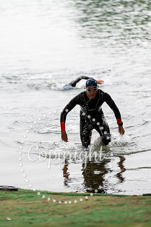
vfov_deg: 12.1
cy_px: 114
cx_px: 76
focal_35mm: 170
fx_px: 1069
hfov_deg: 8.1
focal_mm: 170
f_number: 3.2
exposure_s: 1/400
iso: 320
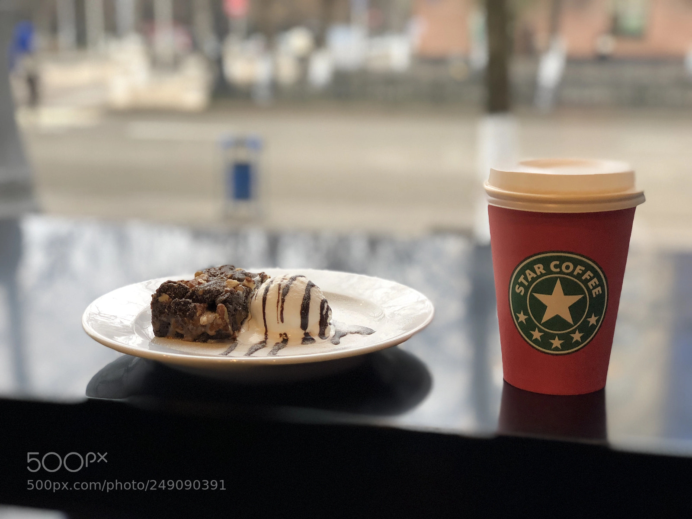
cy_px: 260
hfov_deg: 36.8
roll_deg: -0.1
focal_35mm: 52
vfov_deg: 28.0
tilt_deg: -12.5
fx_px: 1040
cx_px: 346
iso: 64
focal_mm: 6
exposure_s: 1/50
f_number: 2.4
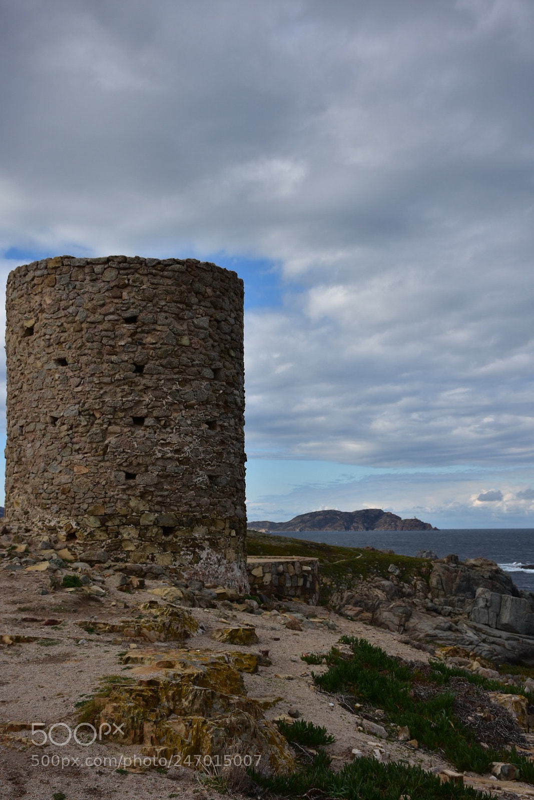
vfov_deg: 41.1
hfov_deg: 28.1
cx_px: 267
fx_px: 1068
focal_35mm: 48
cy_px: 400
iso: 100
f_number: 8
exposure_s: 1/500
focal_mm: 32
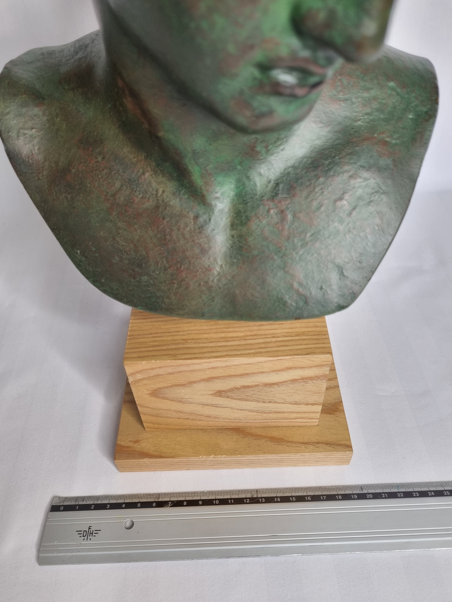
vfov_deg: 67.3
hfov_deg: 53.1
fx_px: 453
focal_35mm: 26
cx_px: 226
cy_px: 301
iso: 125
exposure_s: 1/100
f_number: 1.8
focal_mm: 5.4
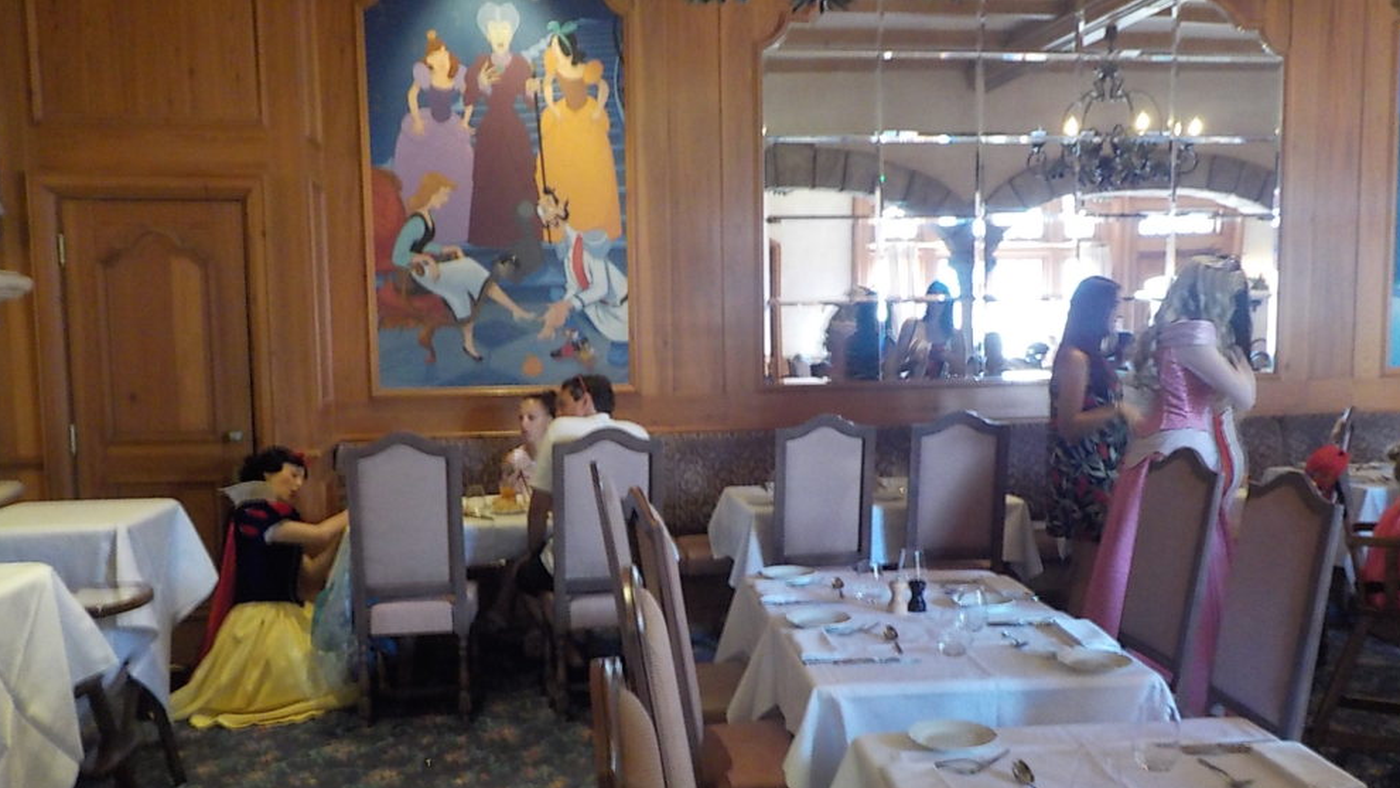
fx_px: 1225
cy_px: 451
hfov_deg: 59.5
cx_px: 701
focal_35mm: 33
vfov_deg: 35.6
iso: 400
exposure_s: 1/8
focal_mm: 4.1
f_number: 3.3
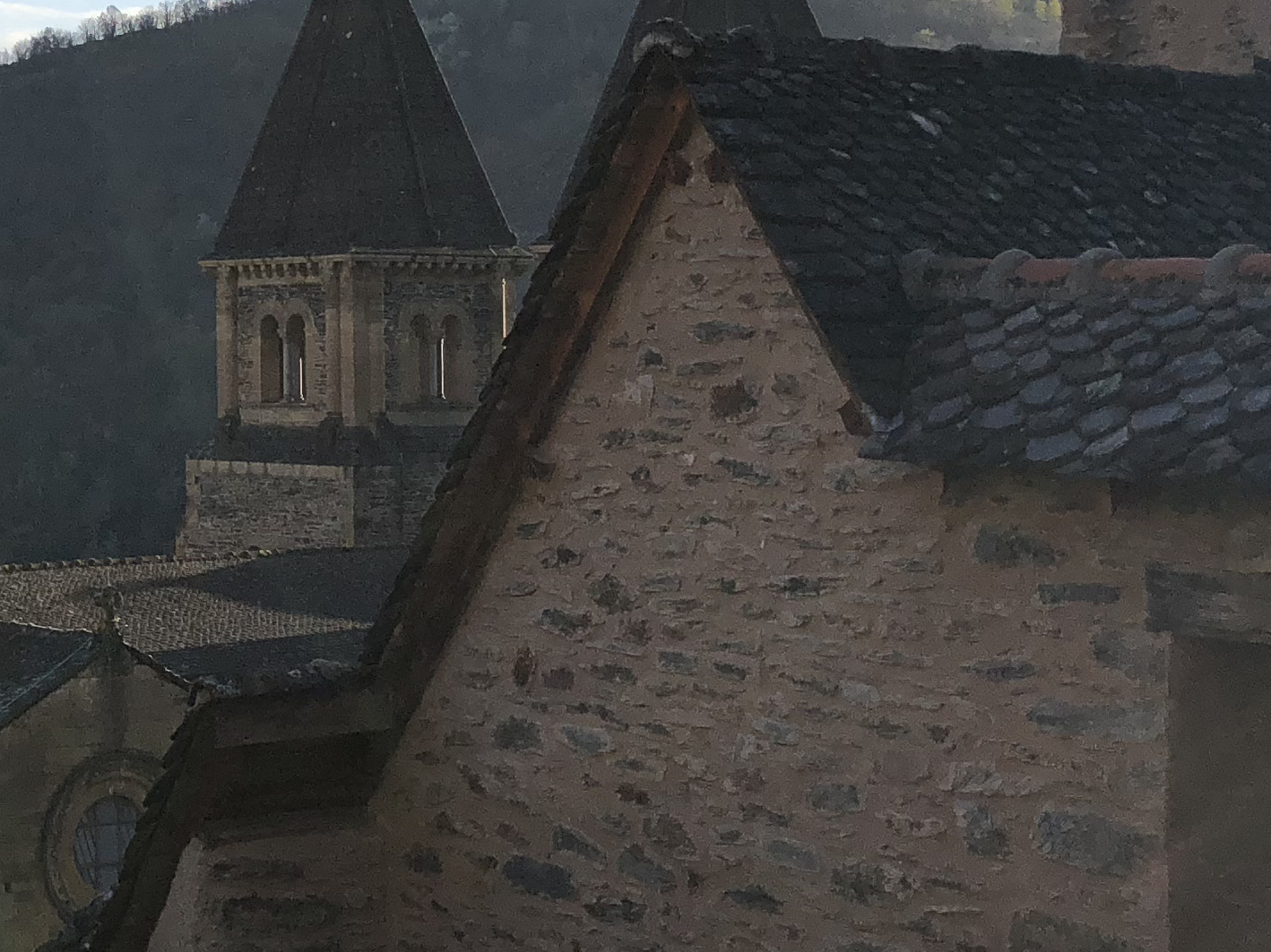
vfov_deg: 18.5
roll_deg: +0.9
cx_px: -27
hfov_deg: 23.6
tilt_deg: +3.5
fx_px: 2900
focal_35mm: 79
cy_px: 233
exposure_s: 1/1600
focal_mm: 4
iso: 20
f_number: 1.8
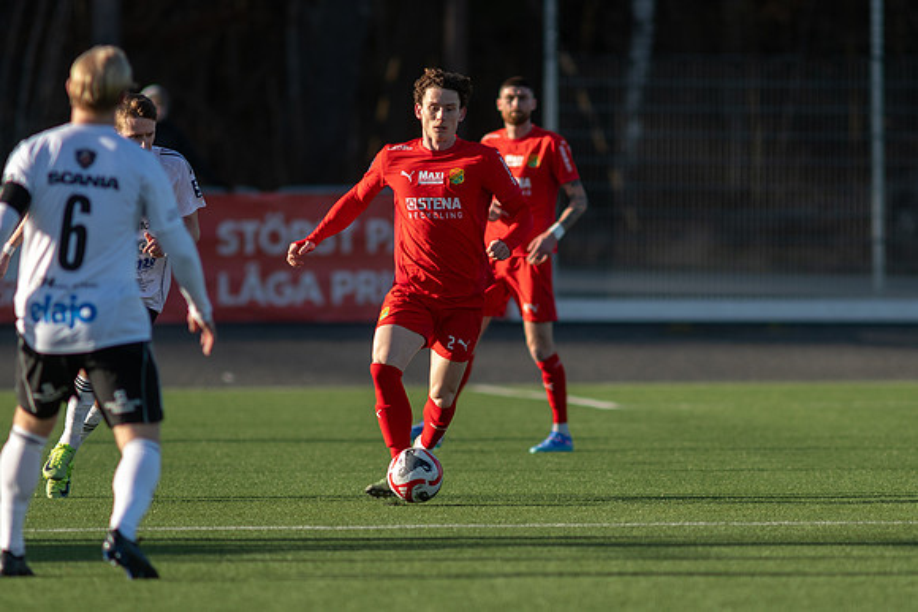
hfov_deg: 3.4
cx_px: 459
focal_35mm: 605
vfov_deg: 2.3
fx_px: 15431
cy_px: 306
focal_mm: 300
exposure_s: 1/2000
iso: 250
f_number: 3.2
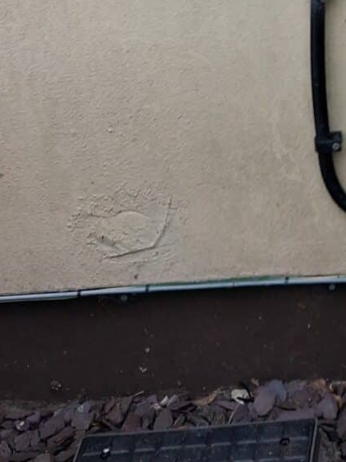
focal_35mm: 99
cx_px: 578
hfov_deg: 13.7
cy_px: -297
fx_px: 1320
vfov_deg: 17.2
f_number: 1.8
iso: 25
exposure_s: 1/166
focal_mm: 4
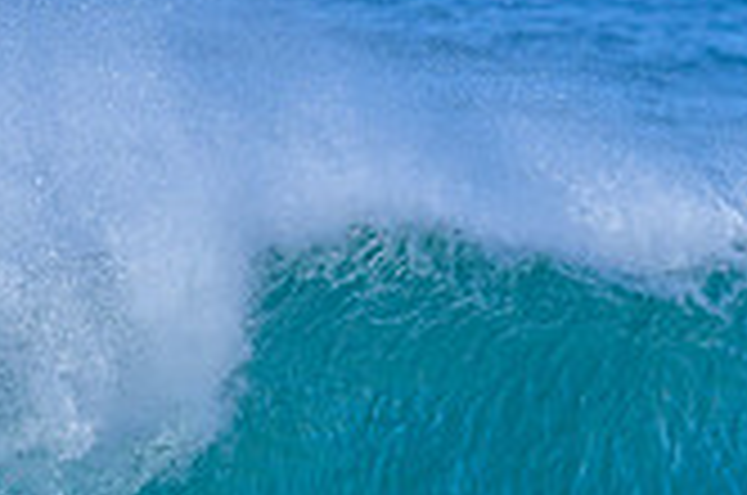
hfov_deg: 0.7
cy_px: 763
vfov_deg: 0.5
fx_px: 58050
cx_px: 248
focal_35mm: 2803
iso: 560
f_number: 6.3
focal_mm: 800
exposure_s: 1/2000
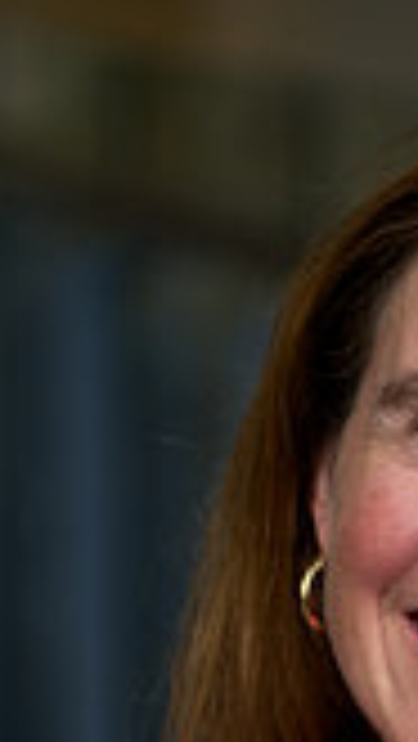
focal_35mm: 273
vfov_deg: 7.8
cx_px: 524
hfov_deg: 4.4
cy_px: 875
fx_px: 5371
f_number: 3.2
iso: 400
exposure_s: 1/125
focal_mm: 105
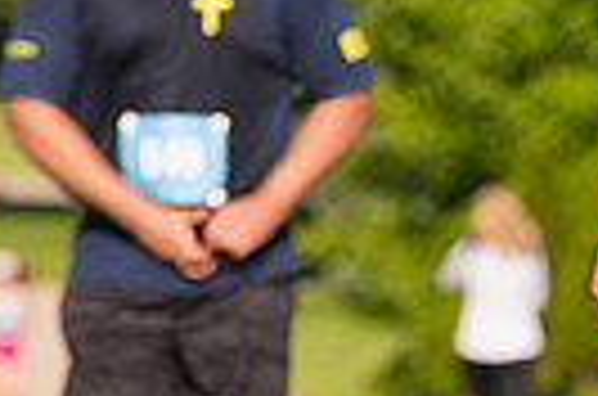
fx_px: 12329
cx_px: 1034
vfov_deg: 1.8
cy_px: 385
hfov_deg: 2.8
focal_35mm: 744
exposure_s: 1/2000
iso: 400
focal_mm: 170
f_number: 5.6
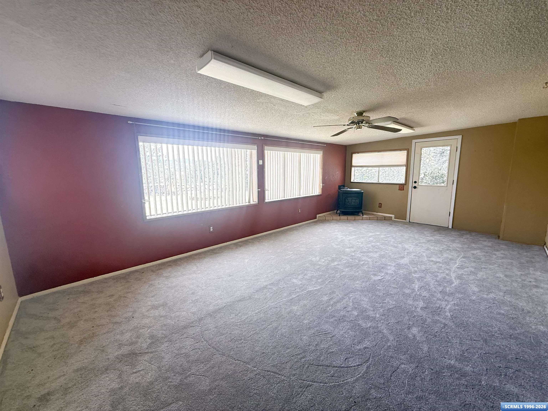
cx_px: 274
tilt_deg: -7.9
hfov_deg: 102.1
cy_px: 206
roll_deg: +0.4
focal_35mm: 14
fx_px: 222
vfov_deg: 85.7
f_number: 2.2
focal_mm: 2.22
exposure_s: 1/99
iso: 200
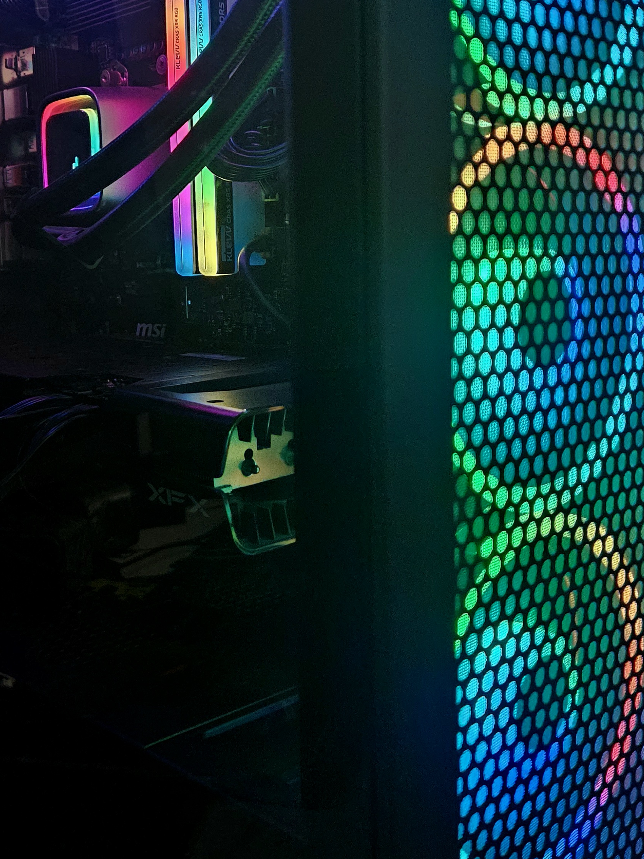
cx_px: 276
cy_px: 365
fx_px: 1017
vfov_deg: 45.6
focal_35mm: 41
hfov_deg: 35.1
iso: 1250
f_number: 1.8
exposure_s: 1/25.1
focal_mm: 5.4
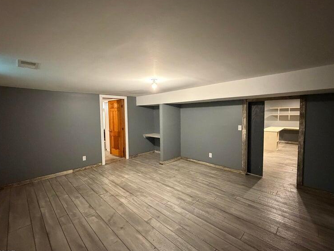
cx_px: 157
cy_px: 123
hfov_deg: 94.4
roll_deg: +1.4
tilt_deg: -3.9
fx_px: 154
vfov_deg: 78.1
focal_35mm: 16
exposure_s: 1/40
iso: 1000
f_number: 2.2
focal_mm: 2.22
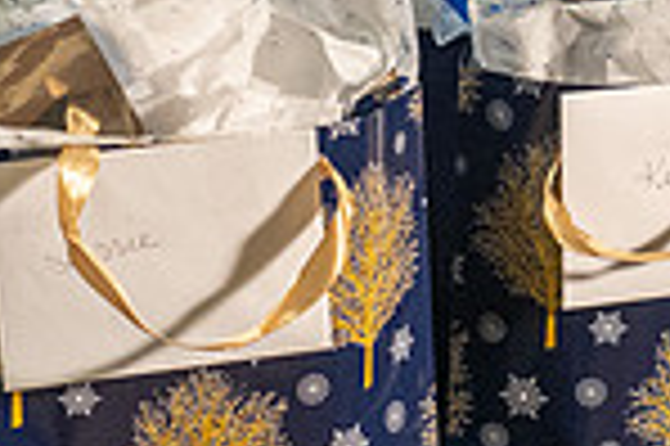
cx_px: 827
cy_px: 29
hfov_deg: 10.0
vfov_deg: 6.7
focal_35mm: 203
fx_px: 3774
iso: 3200
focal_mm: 52
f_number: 4
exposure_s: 1/200
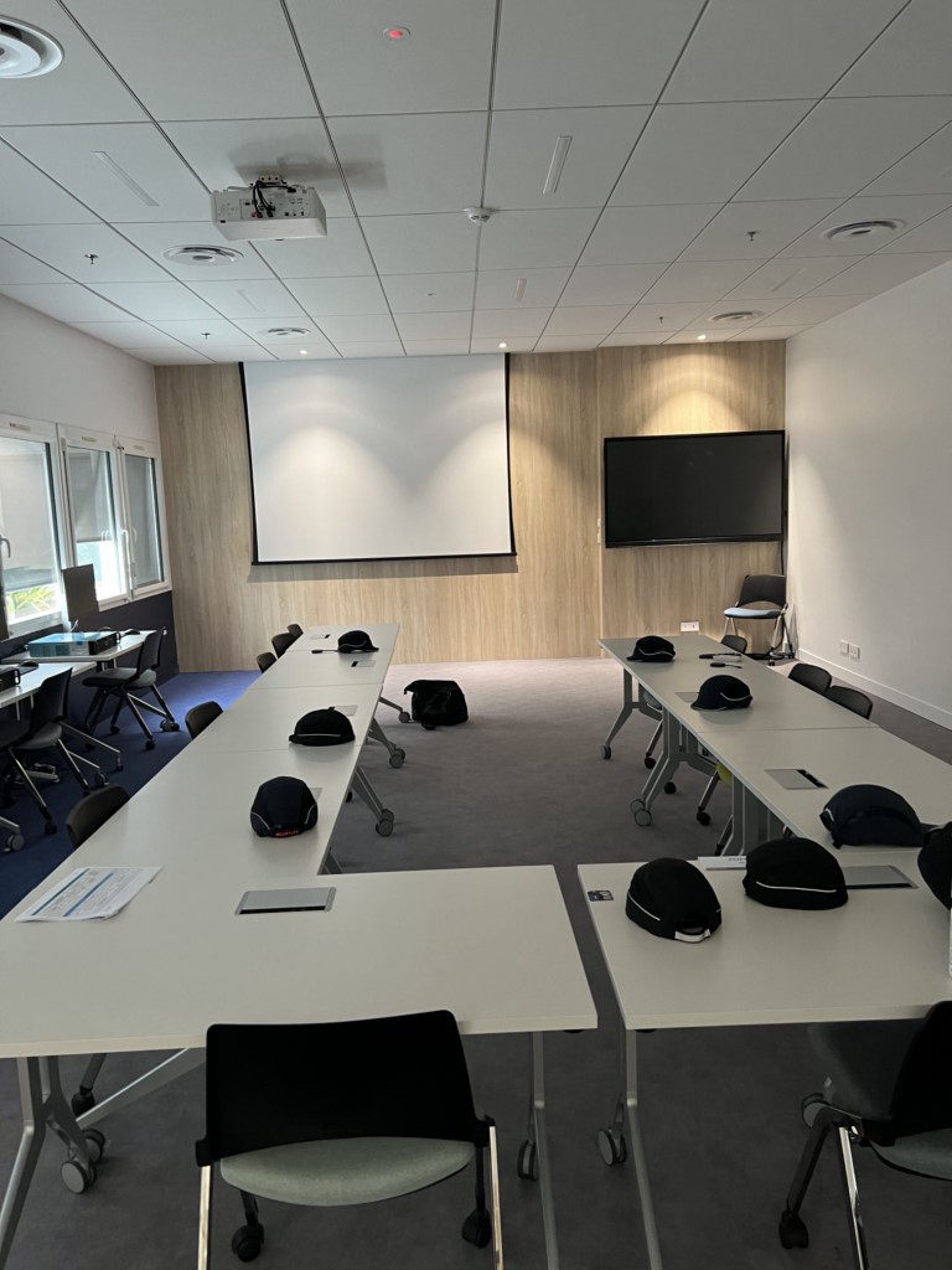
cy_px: 635
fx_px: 953
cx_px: 476
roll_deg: +2.9
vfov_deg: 67.3
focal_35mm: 26
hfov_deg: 53.1
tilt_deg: -7.2
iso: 320
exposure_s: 1/50
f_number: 1.5
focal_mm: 5.7
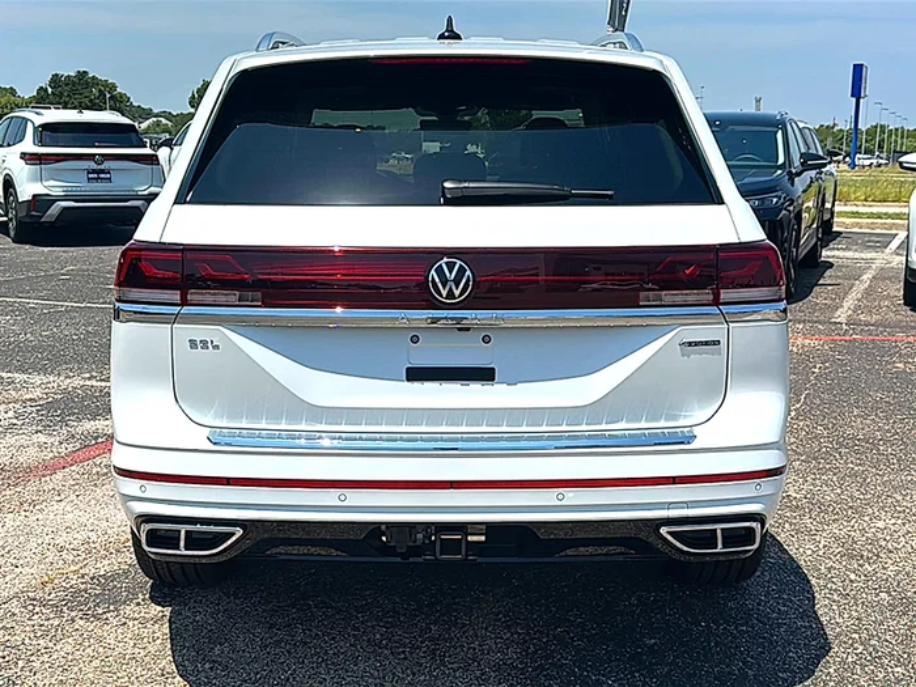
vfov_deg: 36.0
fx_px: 1058
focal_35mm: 40
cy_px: 344
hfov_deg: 46.8
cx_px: 458
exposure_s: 1/7692
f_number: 1.78
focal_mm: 6.86
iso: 80
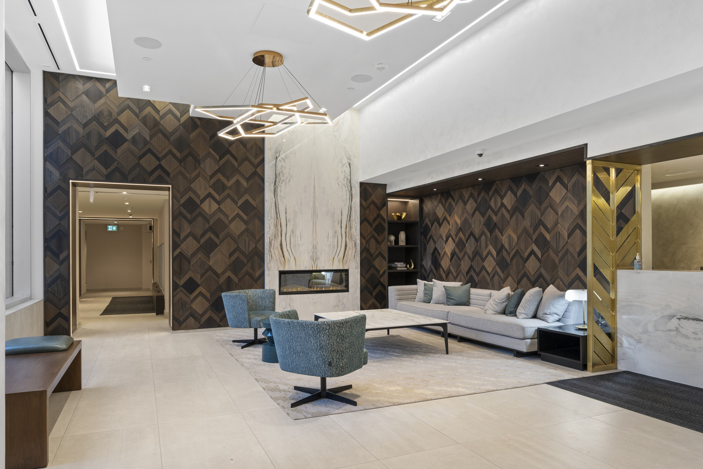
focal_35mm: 24
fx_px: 469
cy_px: 234
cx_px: 352
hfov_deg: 73.7
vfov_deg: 53.1
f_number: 8
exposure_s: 1/5
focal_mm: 24
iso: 250
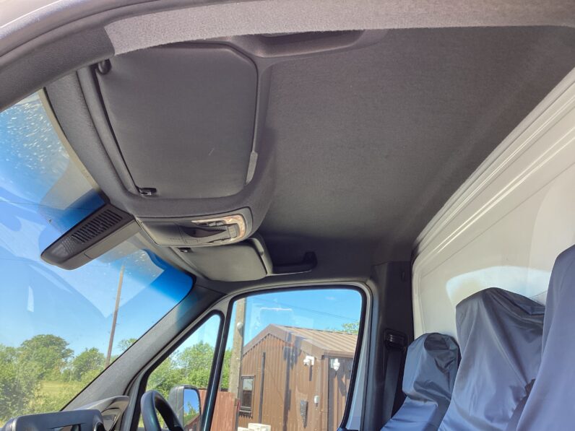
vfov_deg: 45.4
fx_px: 515
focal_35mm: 31
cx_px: 288
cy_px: 216
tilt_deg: +16.7
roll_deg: -4.2
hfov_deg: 58.4
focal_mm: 3.3
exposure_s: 1/120
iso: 32
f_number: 2.4
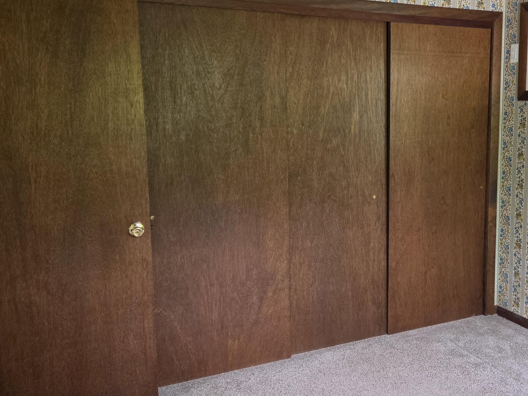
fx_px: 610
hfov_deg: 45.5
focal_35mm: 40
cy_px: 195
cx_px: 384
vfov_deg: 36.0
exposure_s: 1/120
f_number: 1.8
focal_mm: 5.4
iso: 160
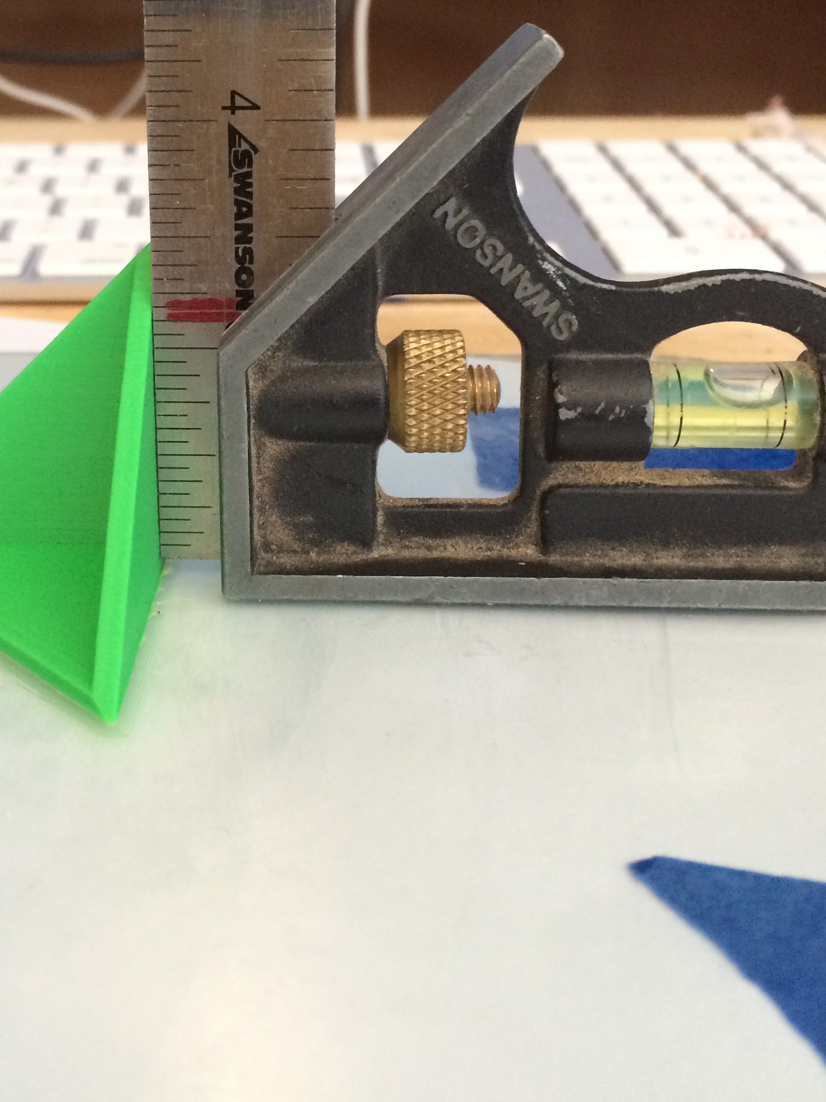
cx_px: 273
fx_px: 1337
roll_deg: +1.5
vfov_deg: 43.7
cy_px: 309
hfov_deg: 34.0
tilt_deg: -15.0
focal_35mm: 42
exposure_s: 1/30
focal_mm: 4.15
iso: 200
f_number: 2.2
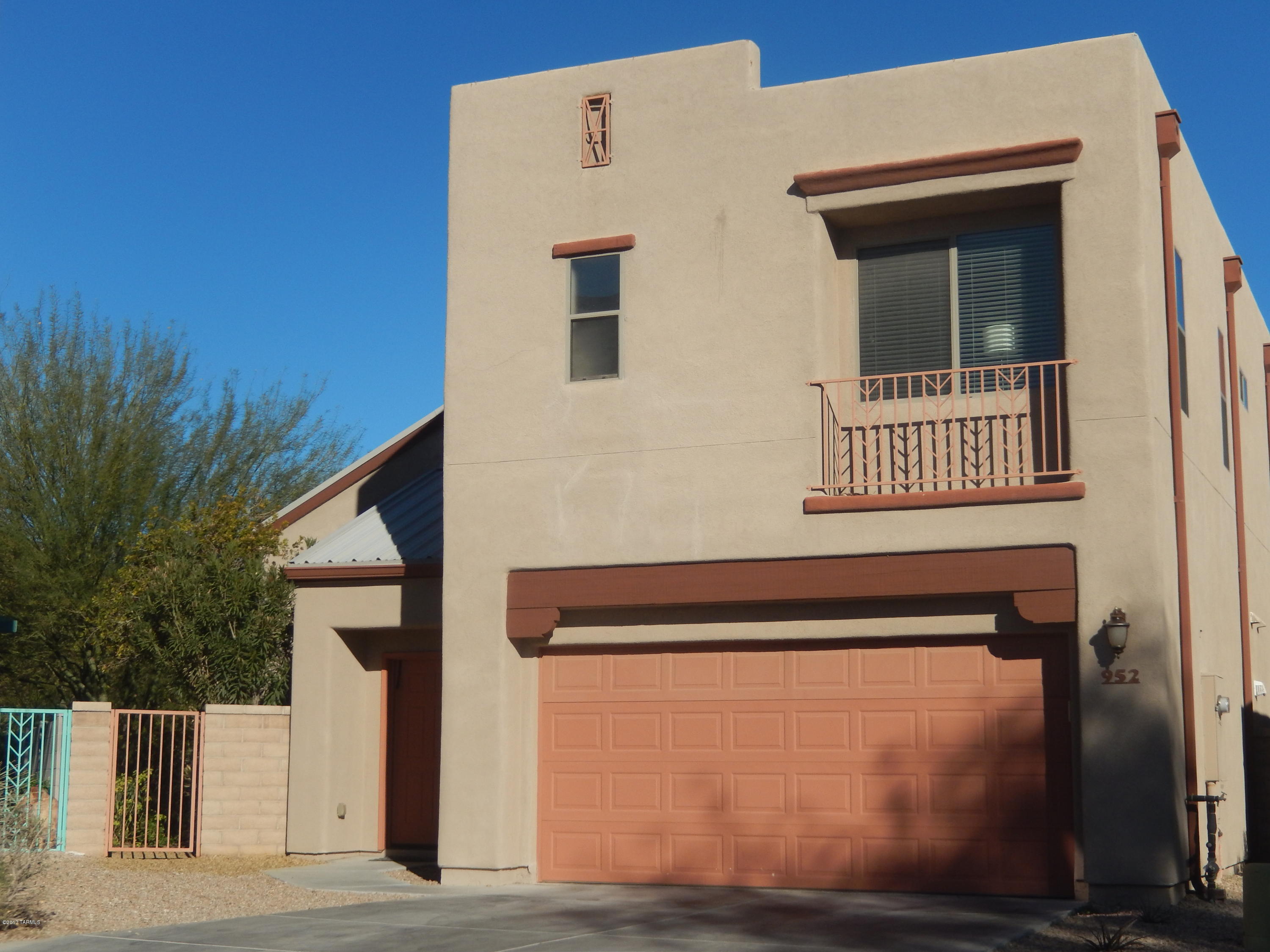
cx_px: 635
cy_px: 476
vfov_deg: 28.6
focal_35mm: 51
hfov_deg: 37.5
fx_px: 1871
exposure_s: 1/400
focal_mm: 9.2
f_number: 9
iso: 125
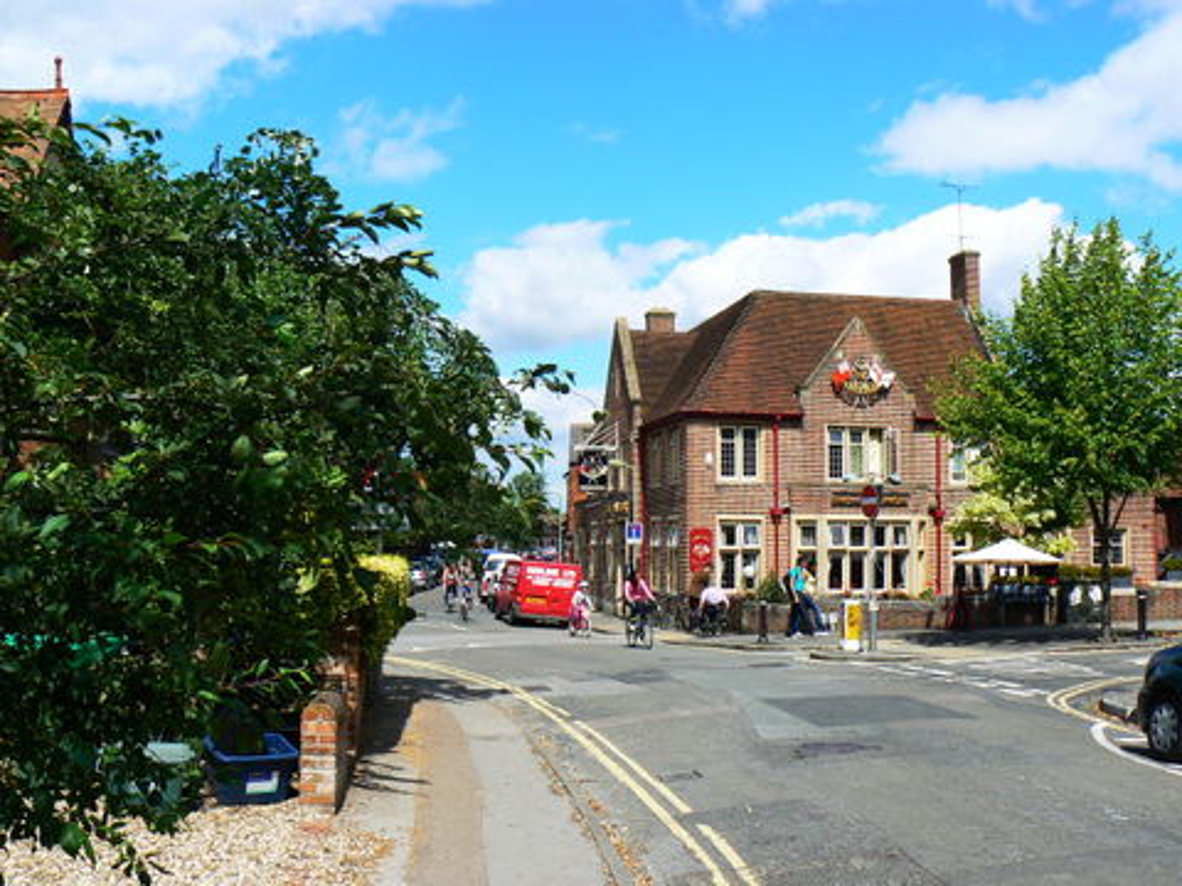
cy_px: 443
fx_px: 1229
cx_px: 591
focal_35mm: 36
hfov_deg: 51.4
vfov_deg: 39.7
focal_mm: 6
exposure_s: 1/400
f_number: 7.1
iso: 80
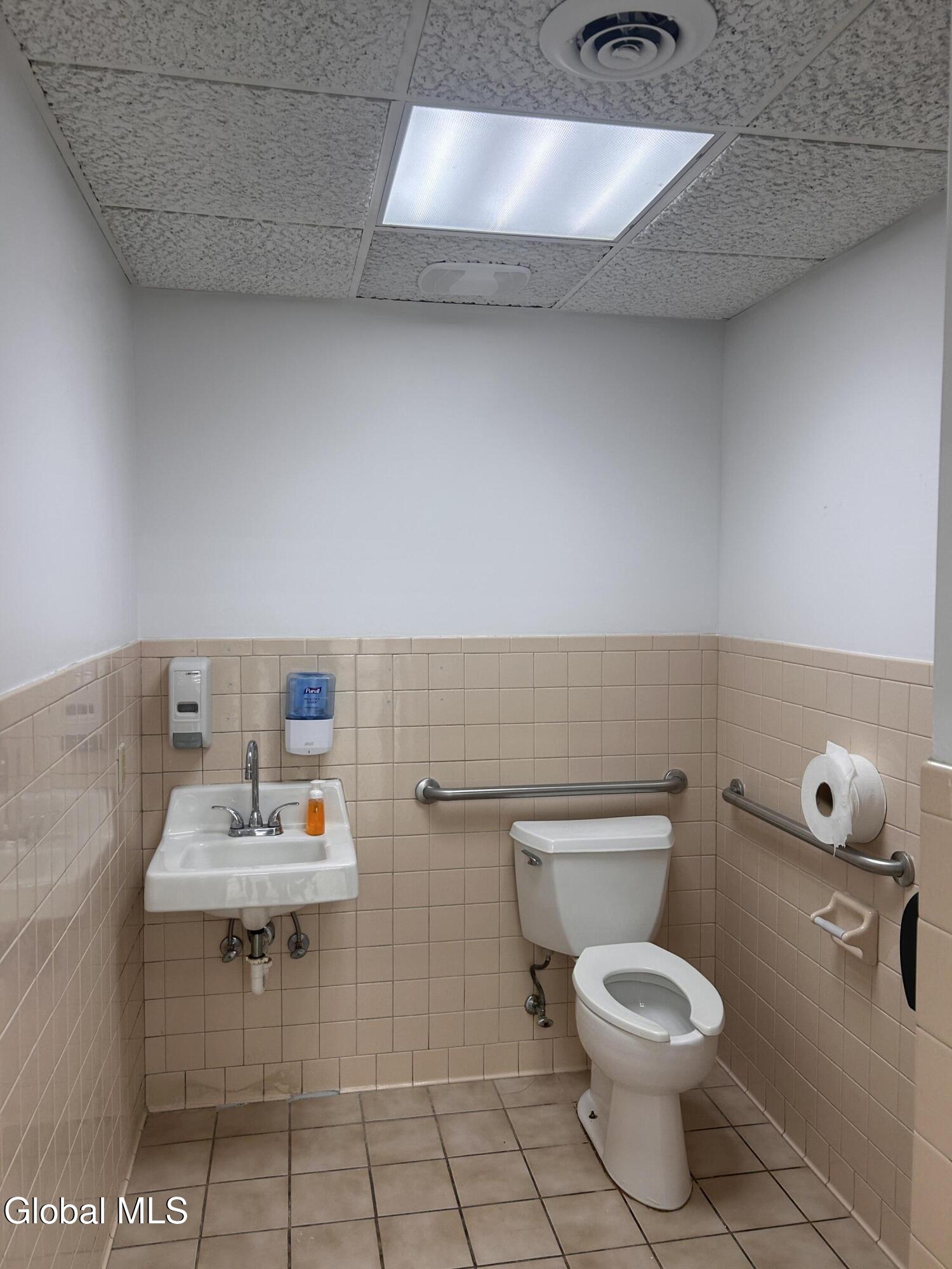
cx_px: 476
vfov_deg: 67.3
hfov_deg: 53.1
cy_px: 634
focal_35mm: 26
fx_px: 953
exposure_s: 1/135
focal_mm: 5.7
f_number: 1.5
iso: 64
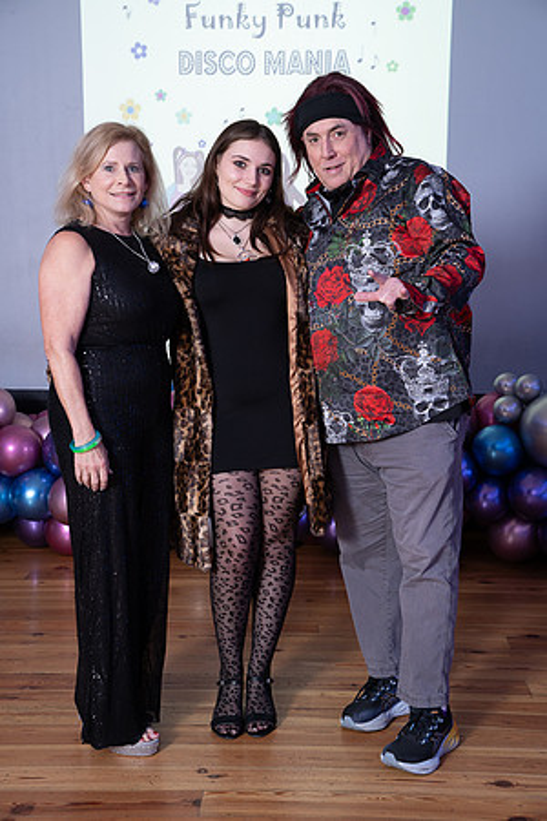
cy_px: 410
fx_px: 1208
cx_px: 274
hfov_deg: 25.5
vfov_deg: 37.5
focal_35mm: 53
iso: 800
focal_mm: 53
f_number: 4
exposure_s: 1/40
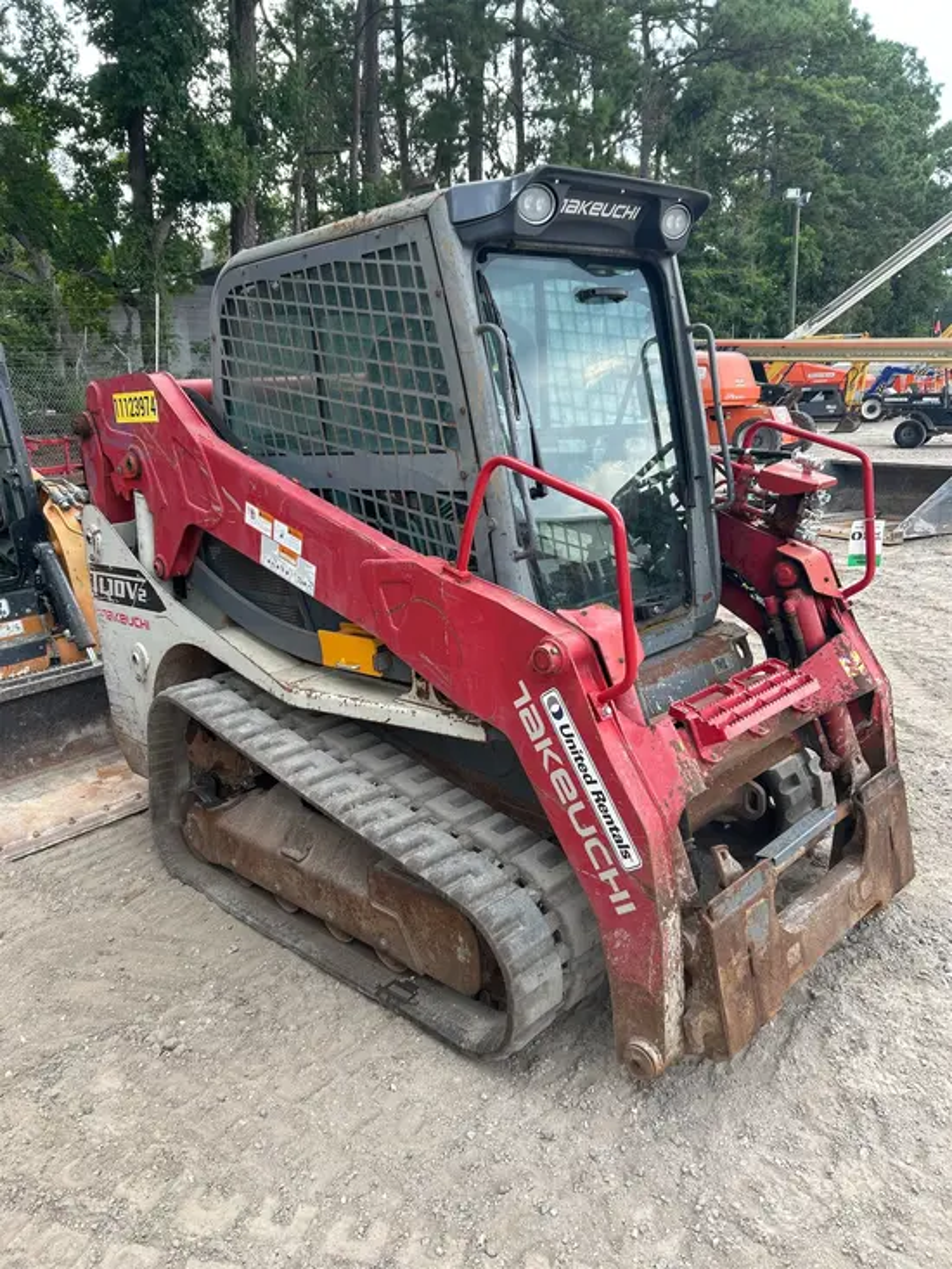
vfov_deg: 67.3
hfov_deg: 53.1
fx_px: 953
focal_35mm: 26
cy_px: 634
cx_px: 476
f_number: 1.5
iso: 40
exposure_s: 1/252
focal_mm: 5.7
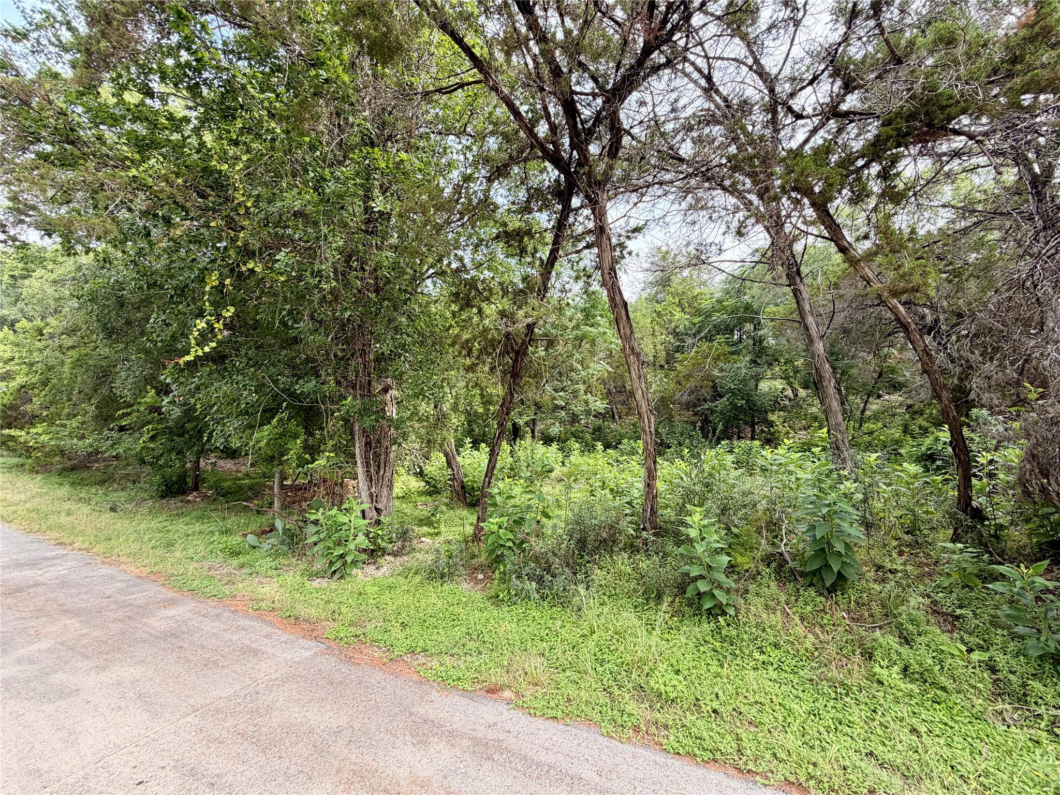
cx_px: 530
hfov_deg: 102.1
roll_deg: -1.9
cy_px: 398
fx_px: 429
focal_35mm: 14
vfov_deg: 85.7
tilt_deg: +4.9
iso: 64
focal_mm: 2.22
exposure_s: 1/218
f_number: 2.2
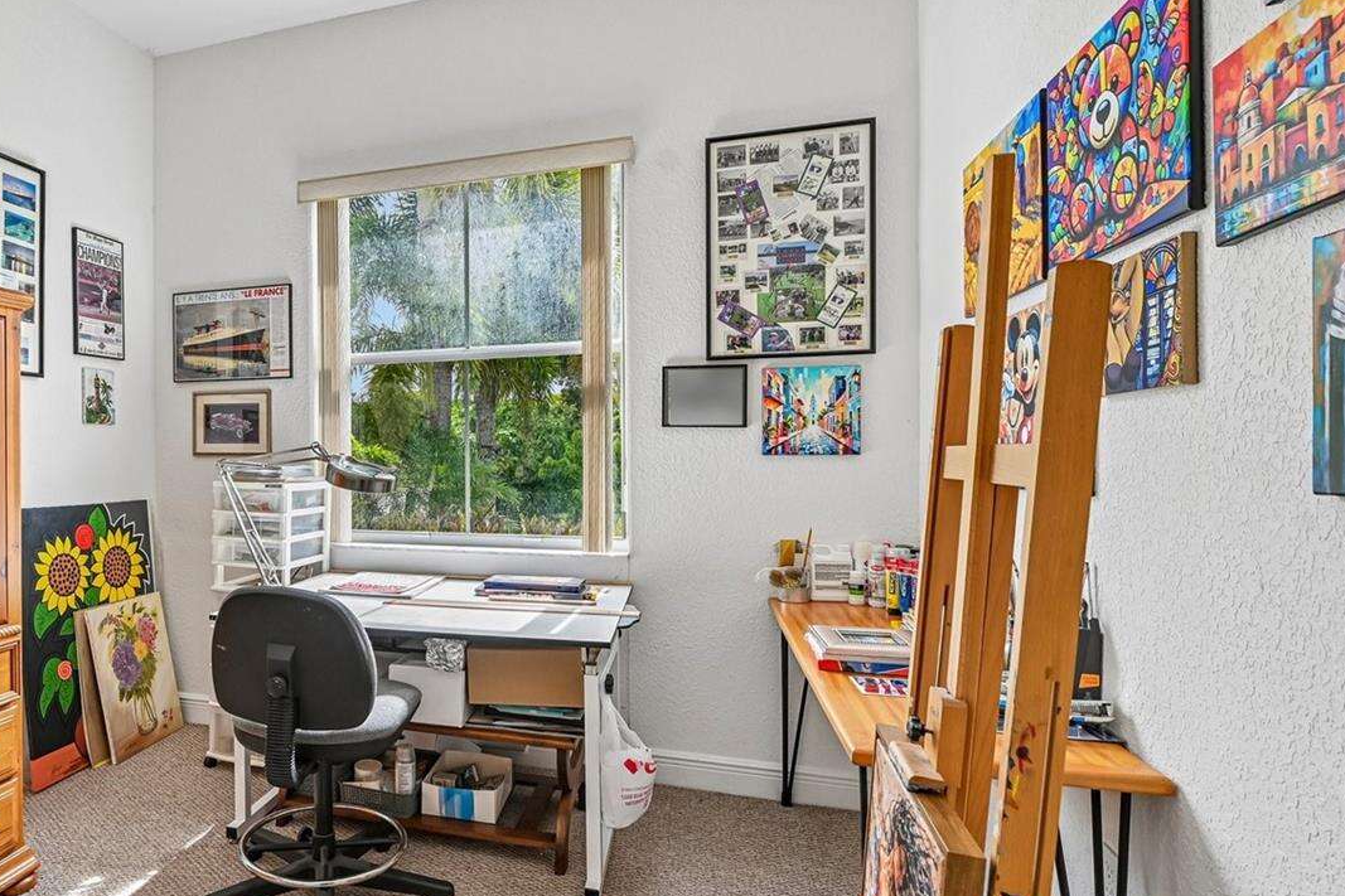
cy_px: 456
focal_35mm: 21
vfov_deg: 59.5
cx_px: 405
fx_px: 784
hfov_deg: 77.5
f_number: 6.3
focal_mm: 14
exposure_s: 1/100
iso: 100
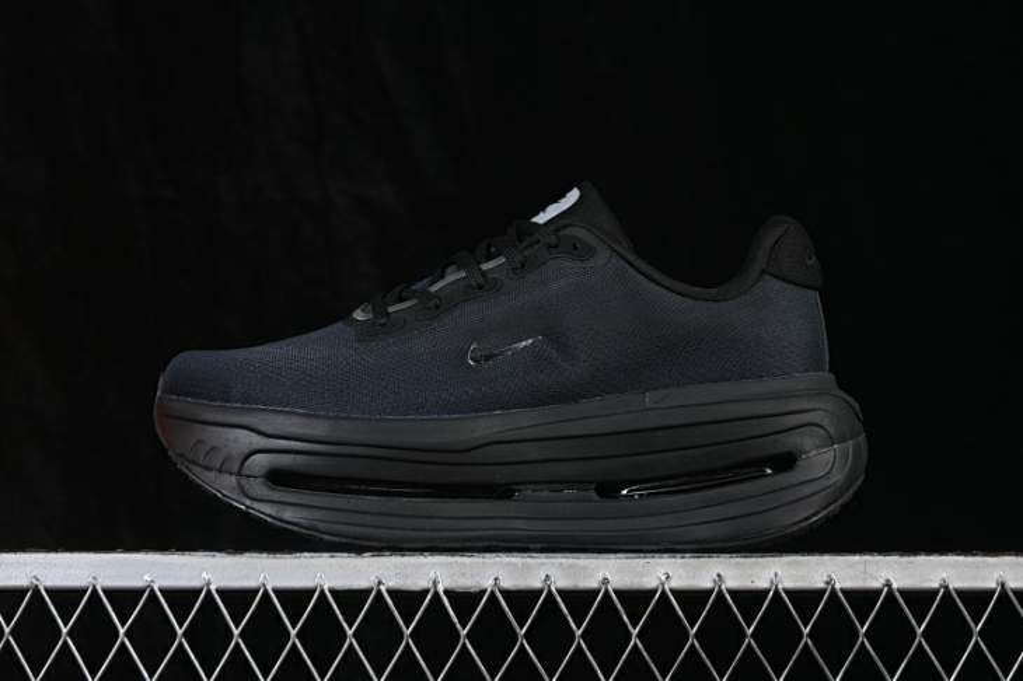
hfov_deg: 27.0
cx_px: 512
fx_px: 2130
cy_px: 340
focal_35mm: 75
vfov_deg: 18.2
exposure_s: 1/60
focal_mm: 50
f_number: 6.3
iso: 160
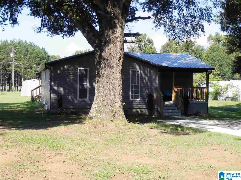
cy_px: 90
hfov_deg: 36.8
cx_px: 120
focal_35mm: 52
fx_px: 362
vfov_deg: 28.0
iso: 160
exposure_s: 1/253
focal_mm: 9.2
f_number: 6.3
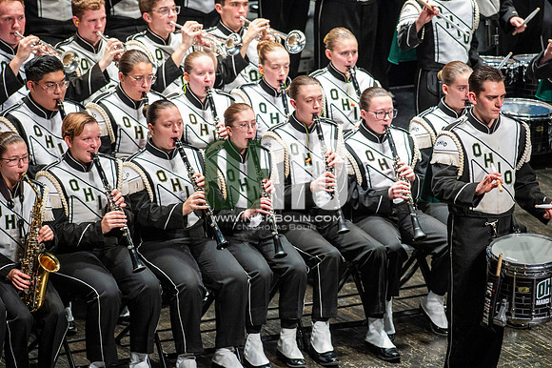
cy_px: 184
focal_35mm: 300
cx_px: 276
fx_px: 4597
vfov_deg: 4.6
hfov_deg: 6.9
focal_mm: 300
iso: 5000
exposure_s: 1/400
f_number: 5.6
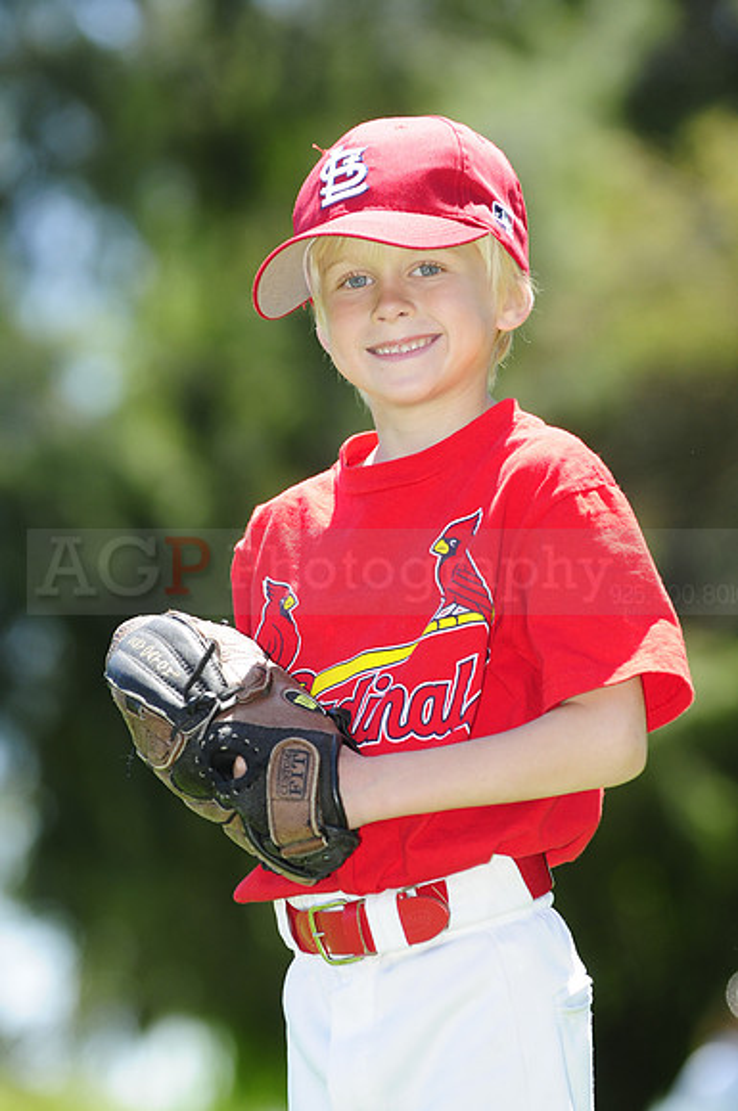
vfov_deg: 8.9
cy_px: 556
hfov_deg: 5.9
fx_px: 7170
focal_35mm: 232
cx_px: 369
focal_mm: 155
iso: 200
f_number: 4
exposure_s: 1/640
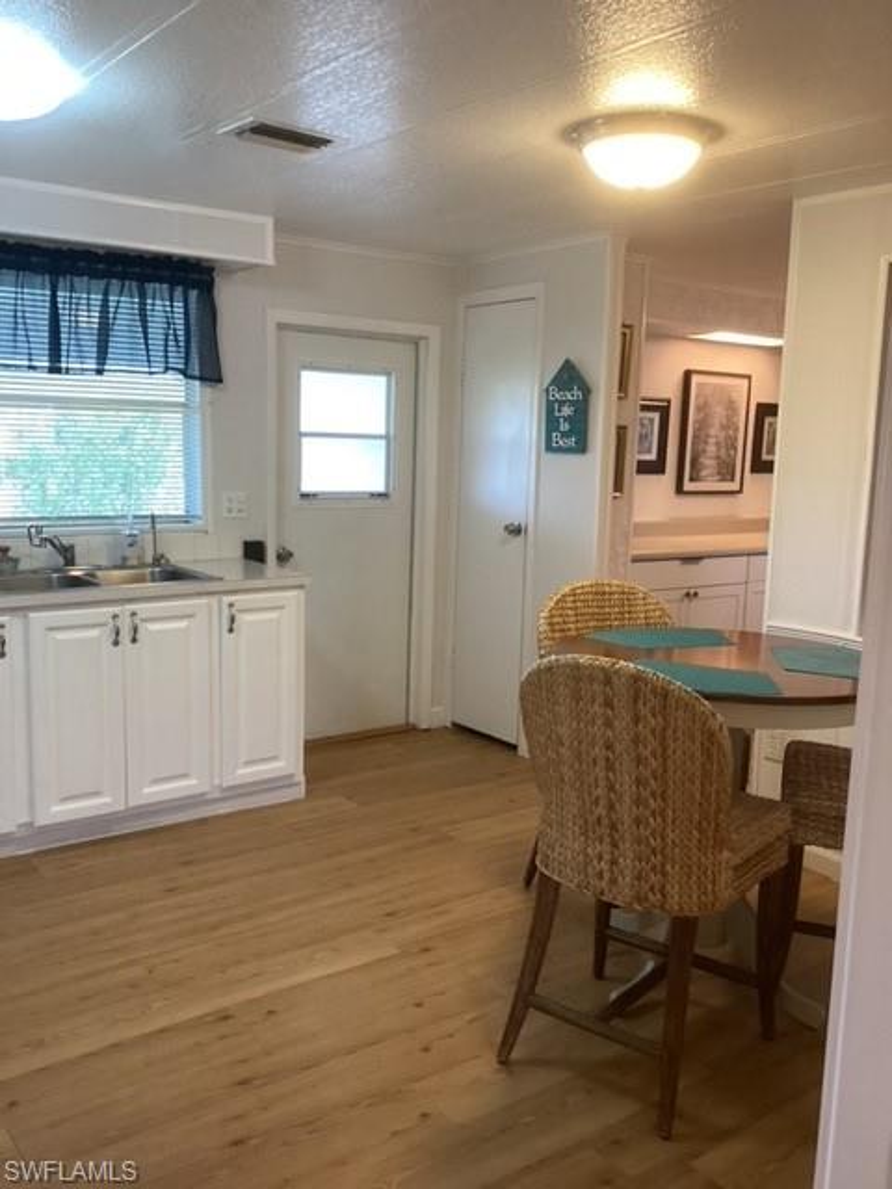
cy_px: 594
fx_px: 1065
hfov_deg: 45.4
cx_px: 446
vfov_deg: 58.4
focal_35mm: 31
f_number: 2.4
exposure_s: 1/60
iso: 250
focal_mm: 3.3
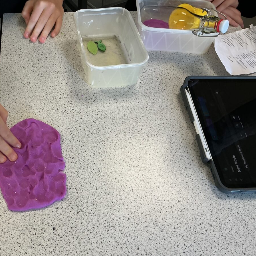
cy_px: 134
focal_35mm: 36
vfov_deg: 46.0
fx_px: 301
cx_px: 86
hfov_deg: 45.4
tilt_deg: -55.6
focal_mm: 3
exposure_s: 1/60
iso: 64
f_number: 1.8
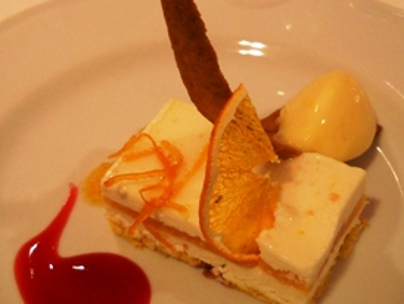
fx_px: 783
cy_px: 106
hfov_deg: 28.9
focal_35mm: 67
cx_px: 195
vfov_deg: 21.9
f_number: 3.1
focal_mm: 6.72
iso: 351
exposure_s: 1/60
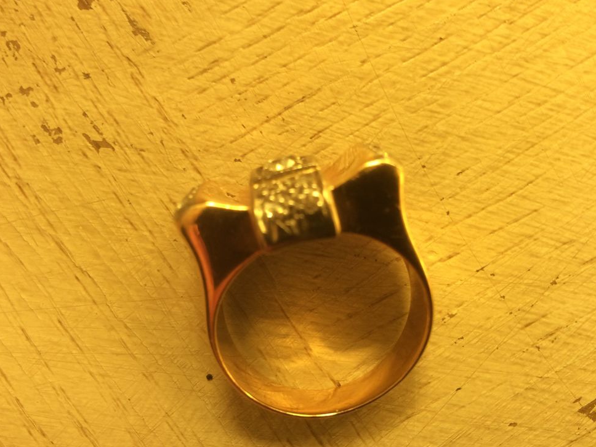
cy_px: 226
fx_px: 568
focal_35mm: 33
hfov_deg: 55.4
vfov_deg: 42.9
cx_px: 296
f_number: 2.4
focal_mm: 3.3
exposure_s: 1/25
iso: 40
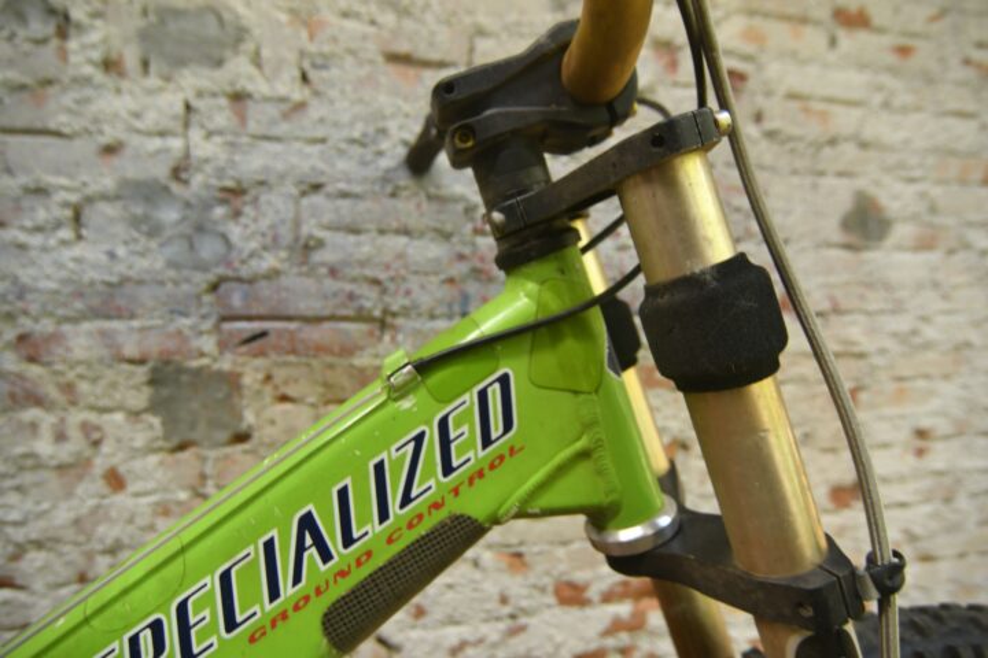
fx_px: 494
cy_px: 329
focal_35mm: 18
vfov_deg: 67.4
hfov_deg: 90.0
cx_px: 494
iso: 100
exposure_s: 1/60
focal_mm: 12
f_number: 4
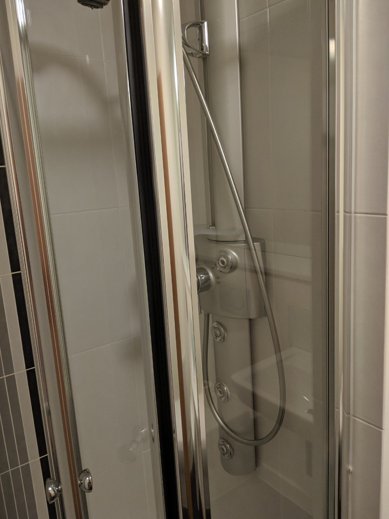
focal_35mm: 28
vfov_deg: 63.4
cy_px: 264
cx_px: 195
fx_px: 419
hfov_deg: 49.8
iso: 303
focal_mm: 4.44
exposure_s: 1/50
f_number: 1.8
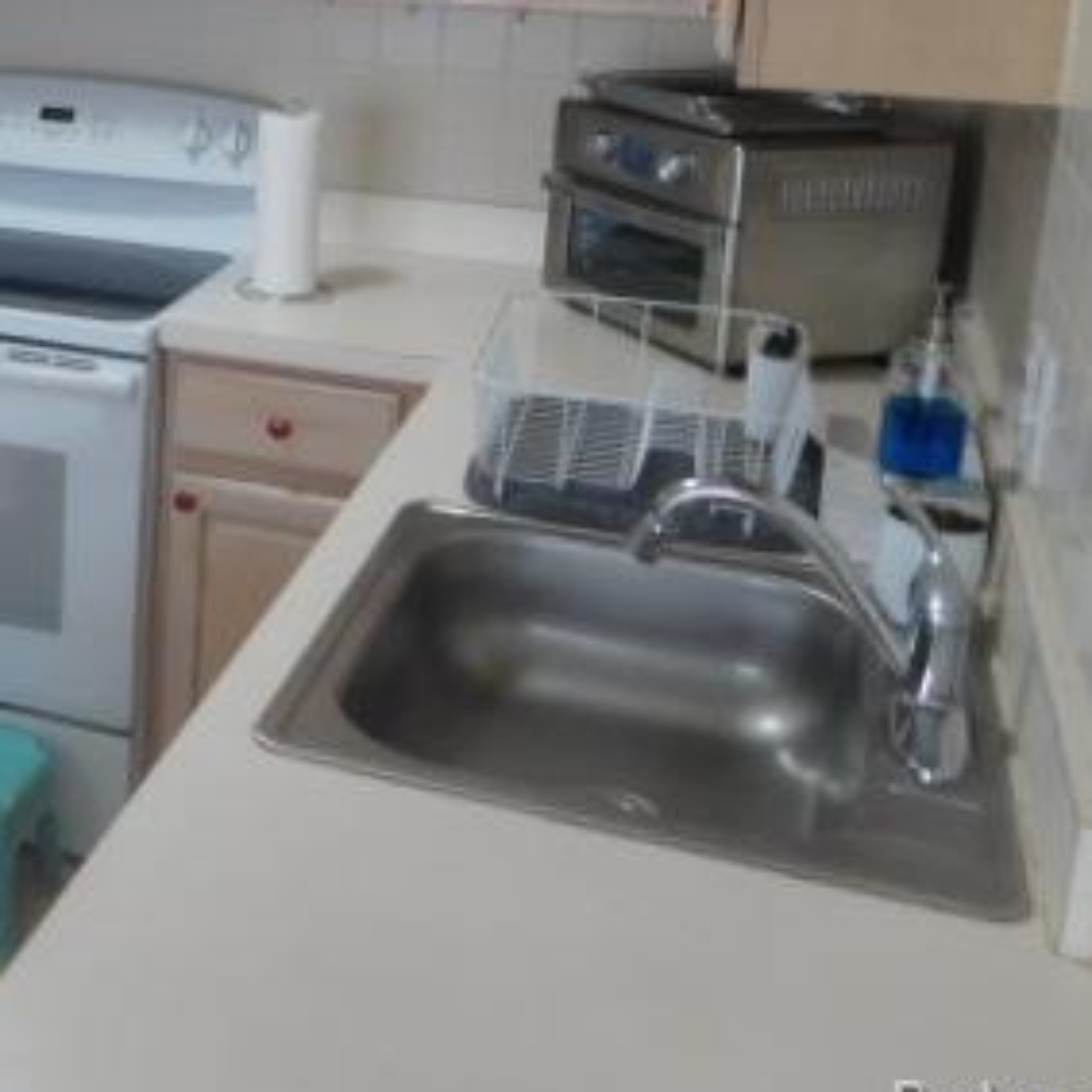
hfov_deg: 30.6
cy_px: 212
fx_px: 1785
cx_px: -93
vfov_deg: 33.0
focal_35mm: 50
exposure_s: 1/30
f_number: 3.4
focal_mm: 4.5
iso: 160
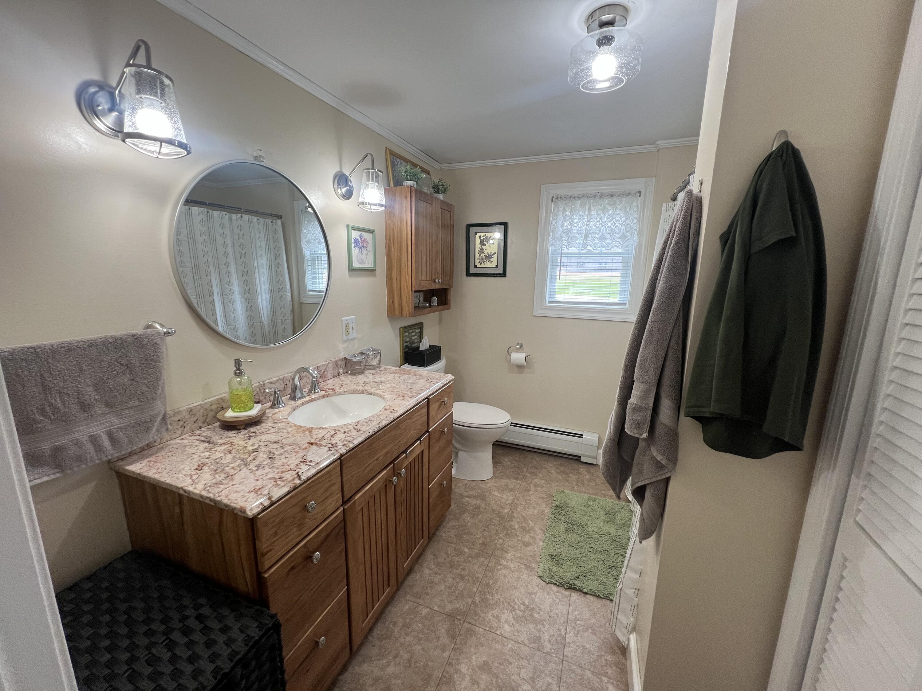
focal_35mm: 13
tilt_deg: -11.3
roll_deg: -0.7
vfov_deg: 89.9
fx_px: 346
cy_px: 346
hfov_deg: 106.2
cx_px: 461
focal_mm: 1.57
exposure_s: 1/120
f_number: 1.8
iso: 125
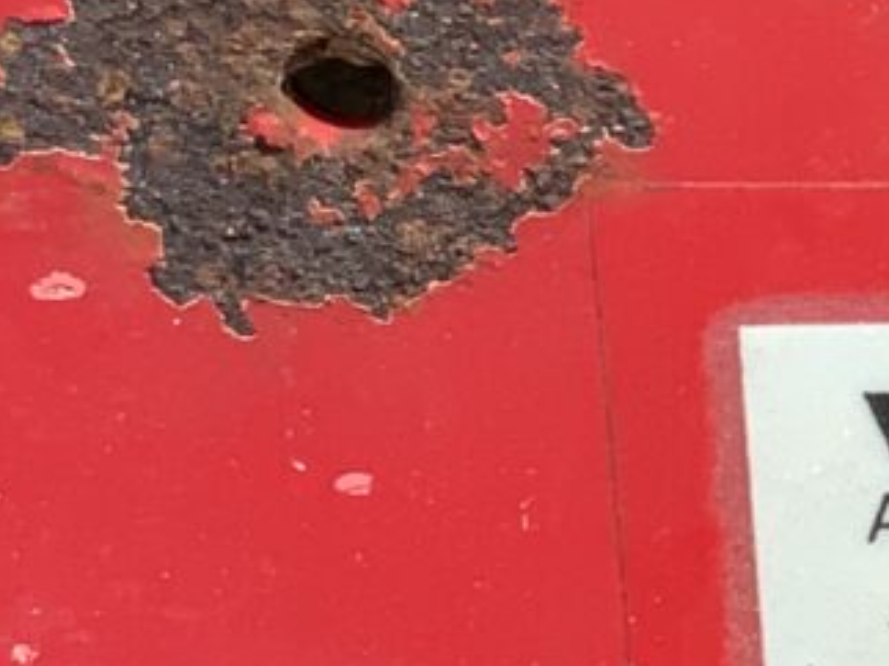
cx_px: 2103
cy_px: 633
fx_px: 5905
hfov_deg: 8.0
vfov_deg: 6.4
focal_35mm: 230
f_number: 1.8
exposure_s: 1/540
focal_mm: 3
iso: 16
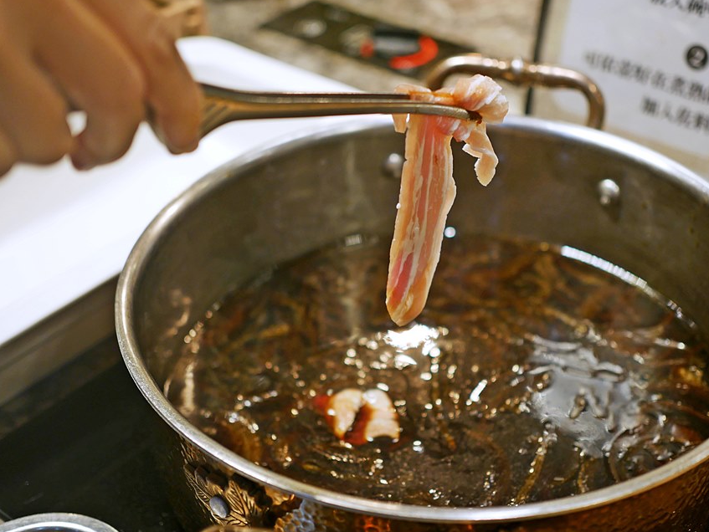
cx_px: 417
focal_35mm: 59
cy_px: 264
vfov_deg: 24.8
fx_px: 1209
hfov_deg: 32.6
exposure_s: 1/200
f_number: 1.8
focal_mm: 25
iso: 200
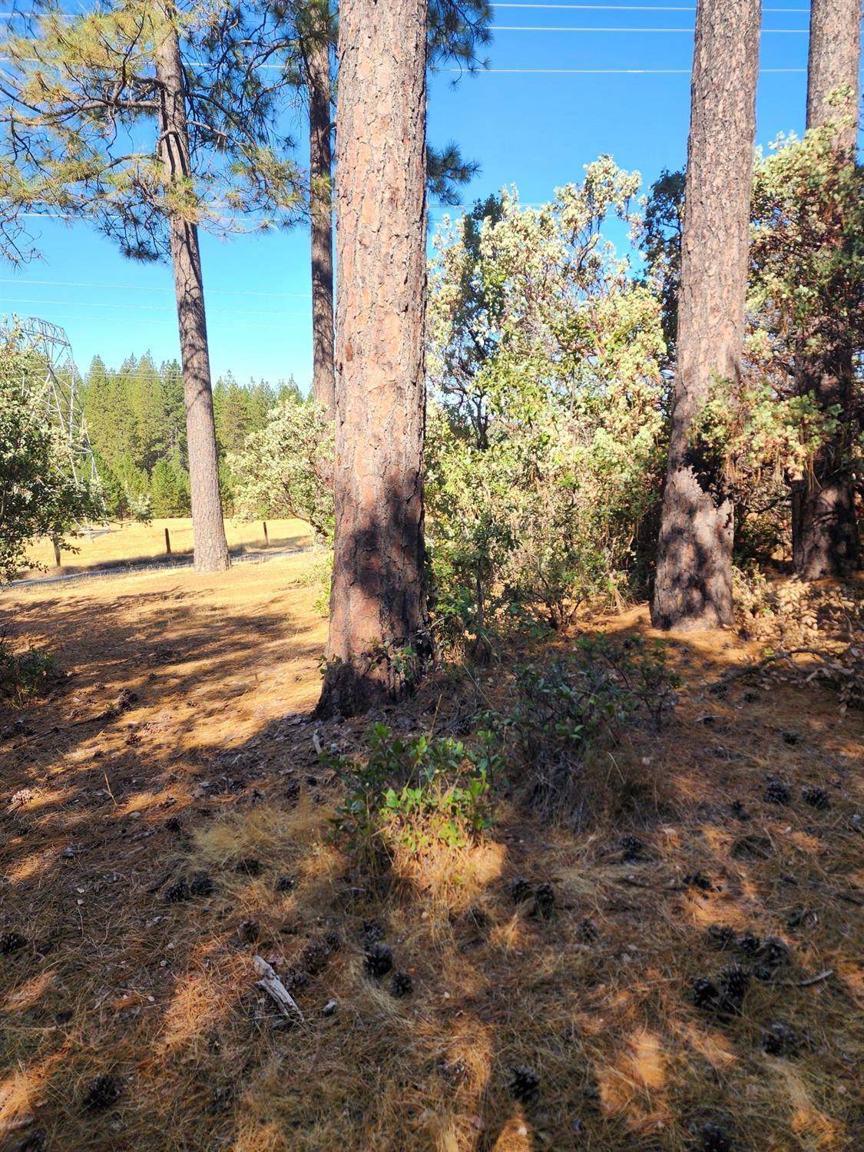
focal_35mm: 23
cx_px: 432
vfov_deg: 73.9
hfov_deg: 58.9
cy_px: 576
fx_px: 765
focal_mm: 6.4
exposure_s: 1/284
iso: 12
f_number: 1.8
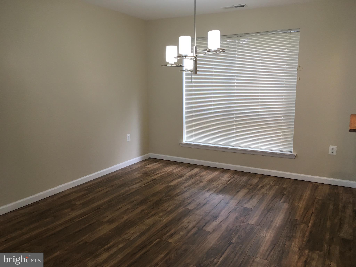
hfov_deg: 61.7
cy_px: 134
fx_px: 298
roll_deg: +0.2
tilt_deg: -8.8
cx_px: 178
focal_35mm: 29
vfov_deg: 48.2
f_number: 2.2
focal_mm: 4.15
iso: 25
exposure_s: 1/30
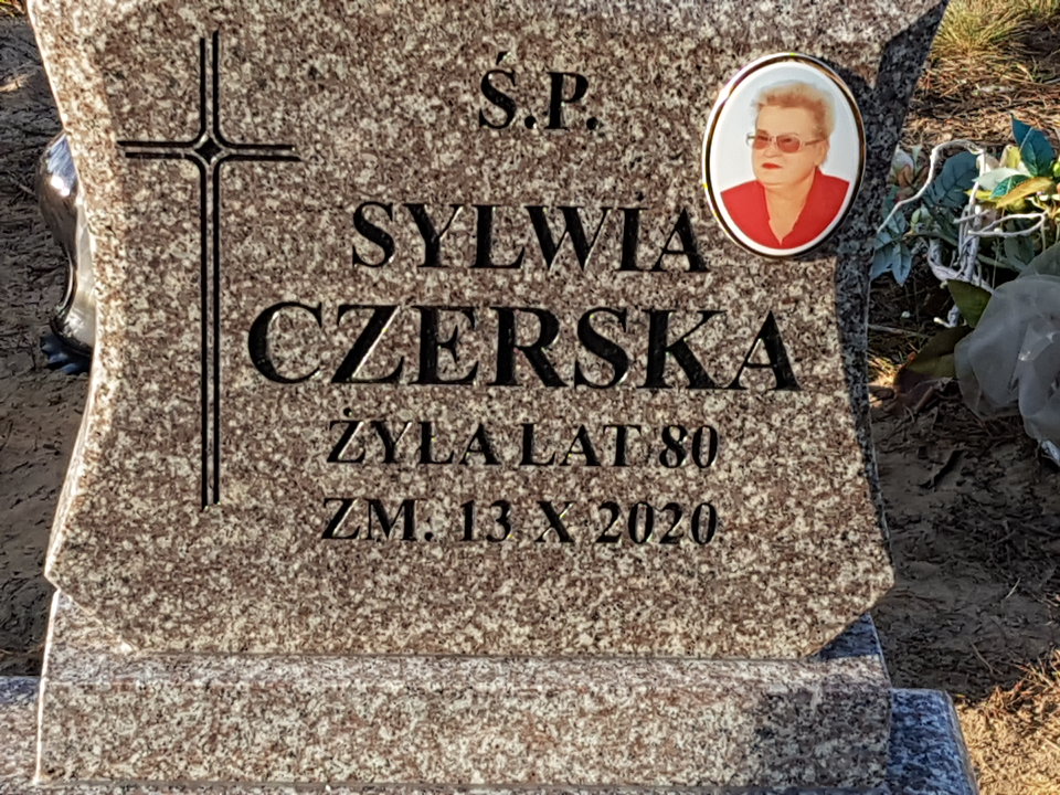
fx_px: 796
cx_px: 530
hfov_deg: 67.3
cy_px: 398
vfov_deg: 53.1
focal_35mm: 26
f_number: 1.7
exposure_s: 1/580
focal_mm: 4.2
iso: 40
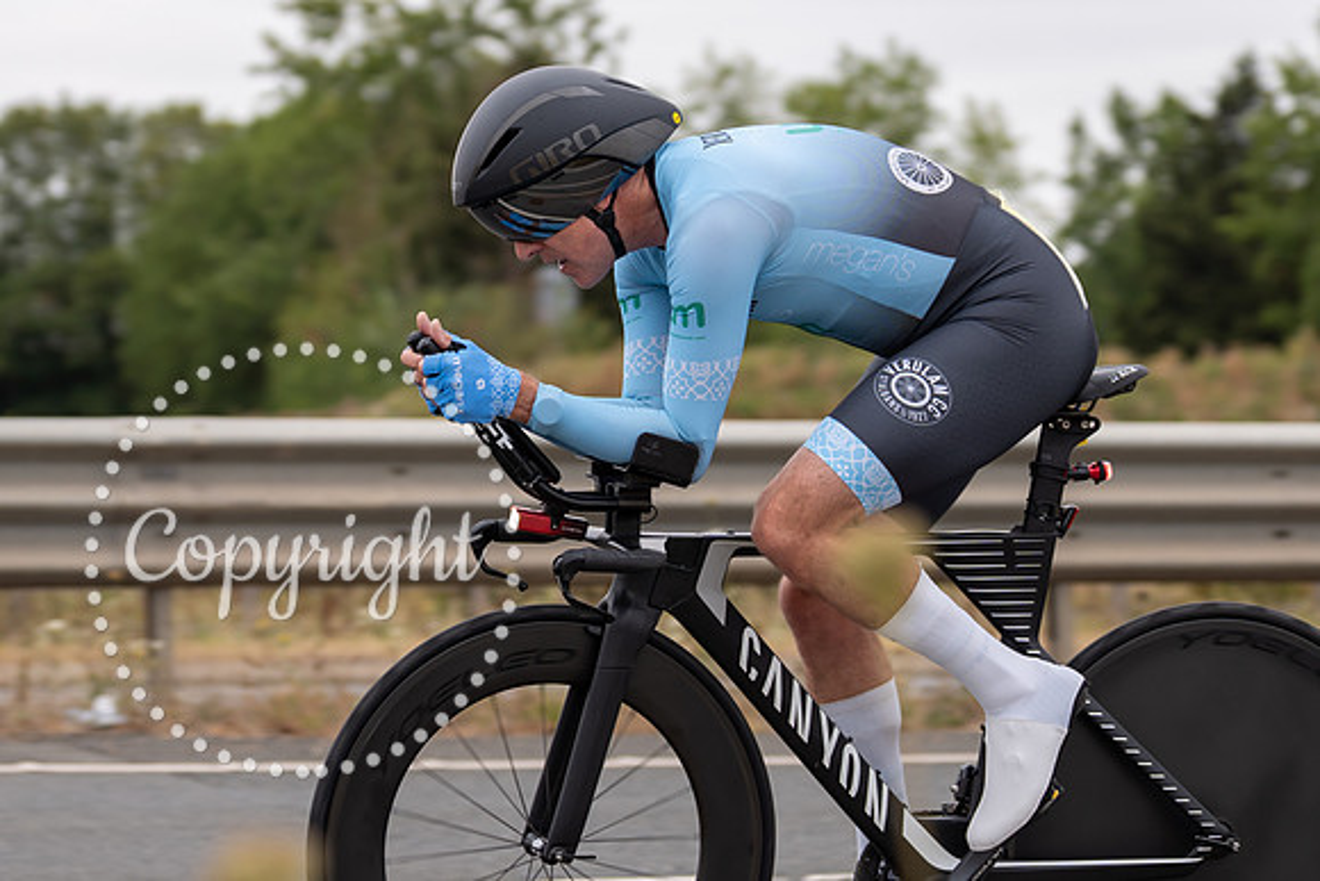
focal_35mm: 144
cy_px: 404
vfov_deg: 9.6
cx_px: 558
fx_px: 5270
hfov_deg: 14.3
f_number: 2.8
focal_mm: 70
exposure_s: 1/800
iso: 100
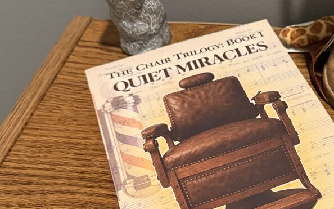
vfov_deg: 21.6
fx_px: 546
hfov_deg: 32.9
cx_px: 277
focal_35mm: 60
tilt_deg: -47.4
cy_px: 135
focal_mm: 6.76
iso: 500
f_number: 1.78
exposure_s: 1/60
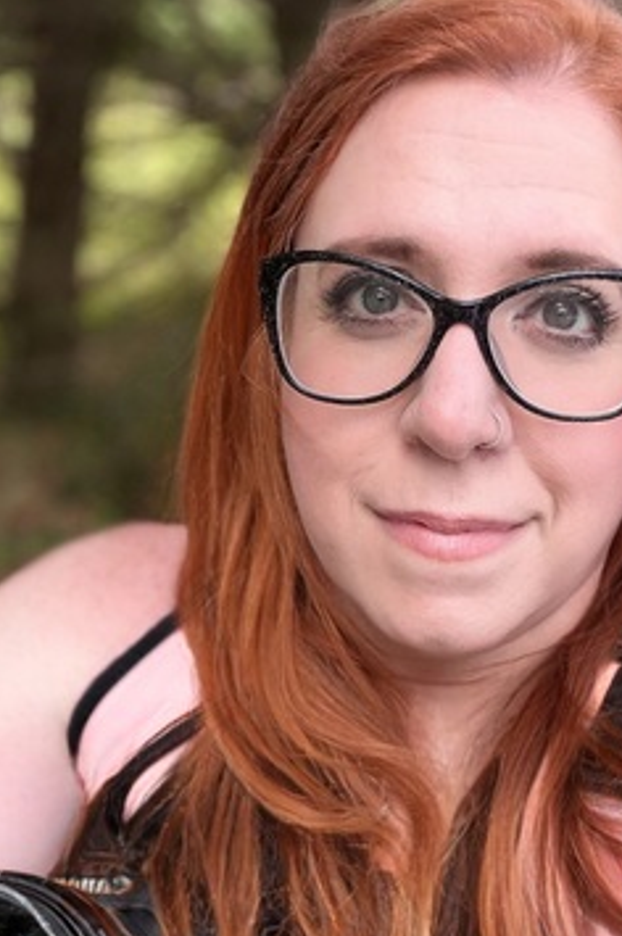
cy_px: 527
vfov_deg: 44.4
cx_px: 431
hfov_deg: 30.2
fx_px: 1142
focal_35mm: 44
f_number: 1.9
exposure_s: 1/121
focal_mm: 2.71
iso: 40
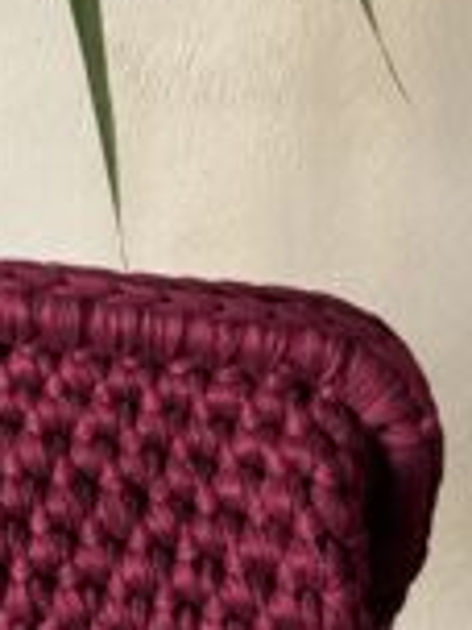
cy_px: 303
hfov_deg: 17.9
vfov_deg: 24.7
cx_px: -66
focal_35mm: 79
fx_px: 1436
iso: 125
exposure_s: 1/60
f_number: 1.9
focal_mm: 2.69
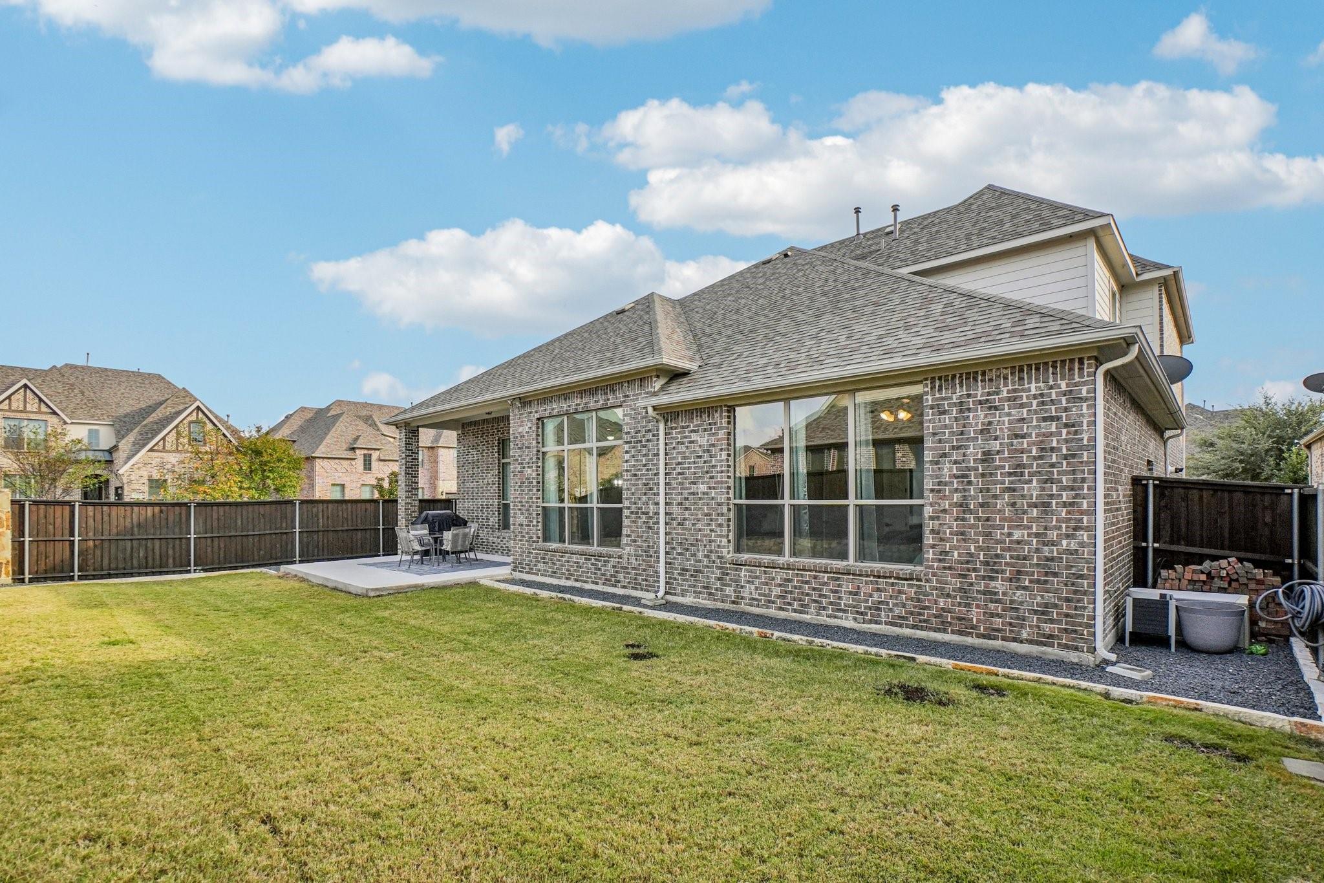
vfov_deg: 77.3
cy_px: 442
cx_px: 662
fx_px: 552
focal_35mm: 15
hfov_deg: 100.4
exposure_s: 1/400
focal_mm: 10
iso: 400
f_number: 8
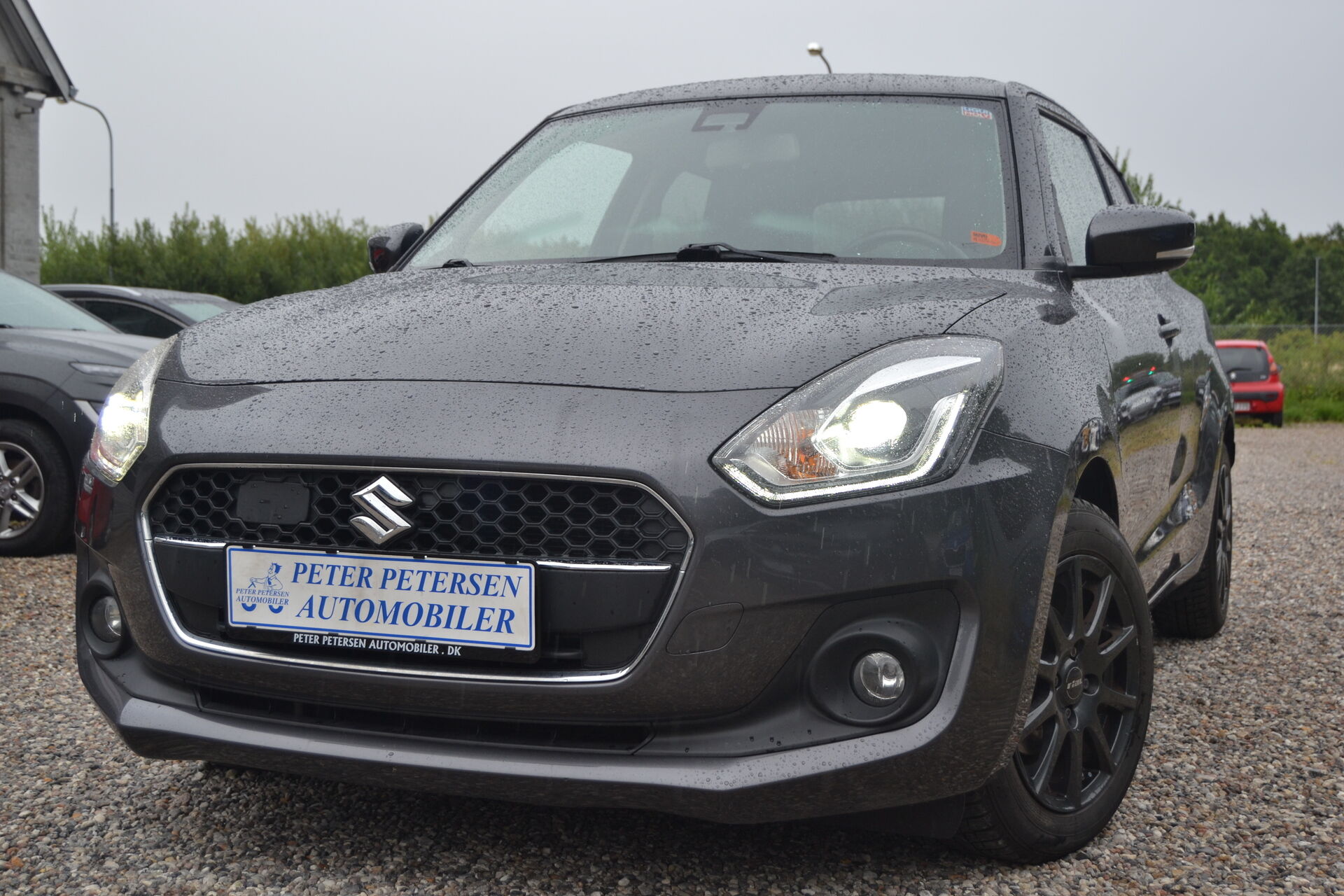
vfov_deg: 28.9
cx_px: 672
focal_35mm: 46
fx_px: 1736
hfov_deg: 42.3
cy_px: 448
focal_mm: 31
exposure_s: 1/125
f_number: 5.6
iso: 125
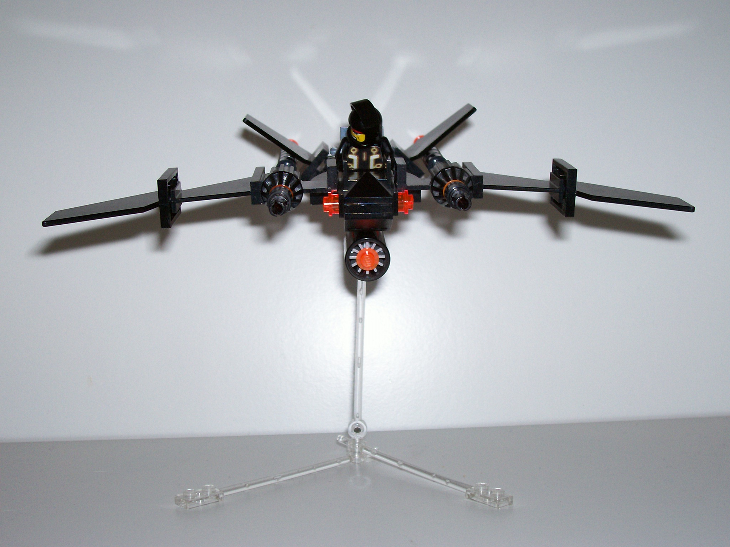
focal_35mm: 53
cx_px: 365
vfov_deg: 27.5
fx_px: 1118
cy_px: 274
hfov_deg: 36.2
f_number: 3.2
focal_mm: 8.7
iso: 80
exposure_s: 1/73.3
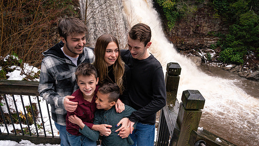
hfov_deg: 71.9
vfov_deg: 44.3
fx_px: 179
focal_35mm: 26
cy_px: 86
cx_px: 133
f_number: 7.1
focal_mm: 24
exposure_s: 1/160
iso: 1000
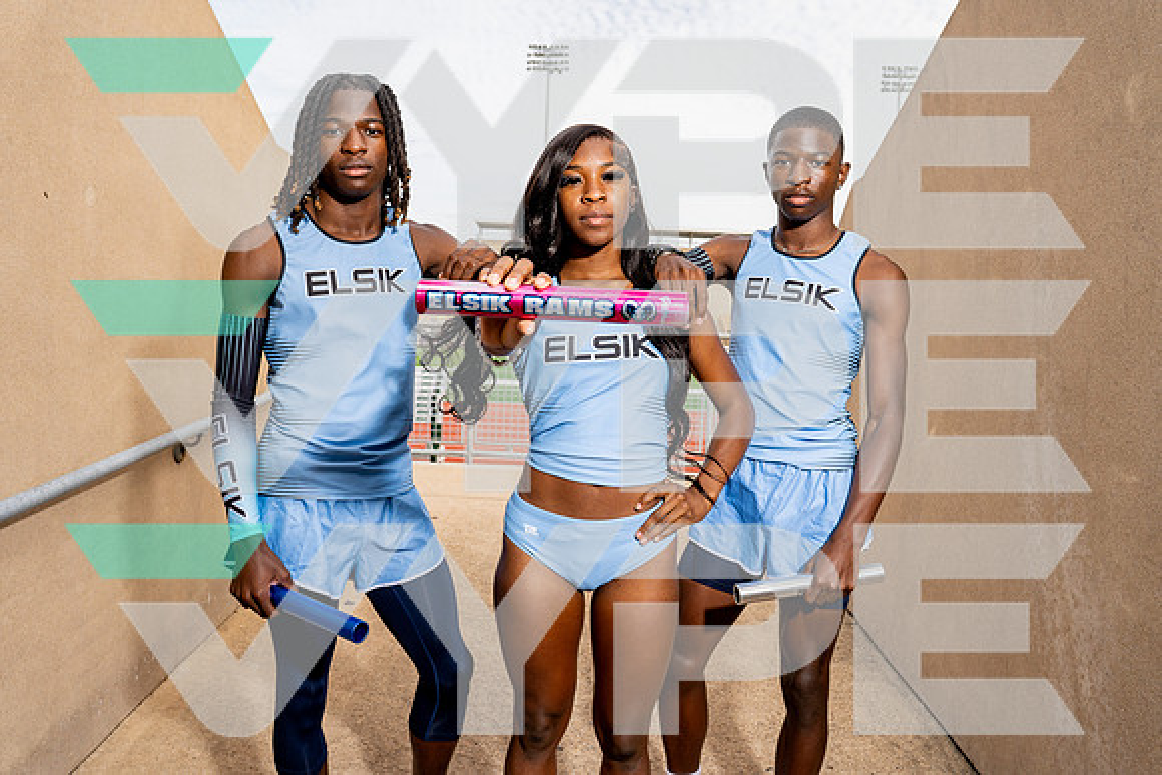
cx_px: 581
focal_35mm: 28
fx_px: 904
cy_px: 388
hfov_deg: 65.5
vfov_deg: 46.4
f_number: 6.3
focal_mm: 28
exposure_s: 1/250
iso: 160
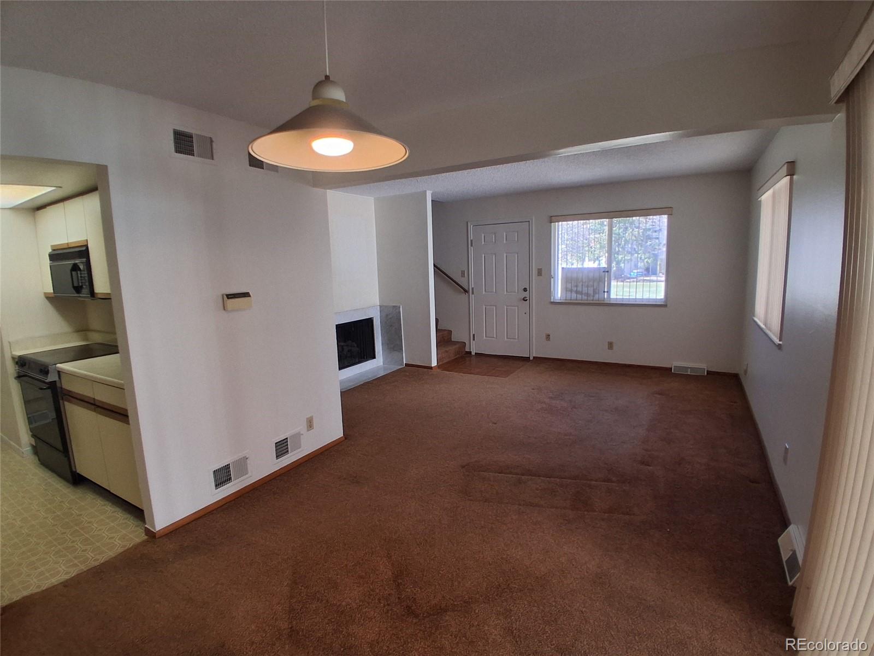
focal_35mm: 17
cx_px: 437
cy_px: 328
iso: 100
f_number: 2.2
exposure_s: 1/60
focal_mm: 1.4
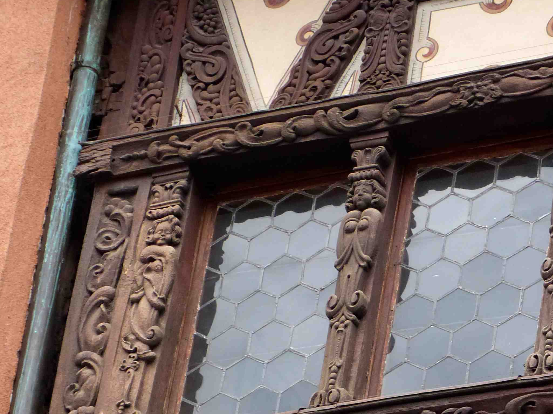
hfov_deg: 8.4
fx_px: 3738
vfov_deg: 6.3
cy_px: 388
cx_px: 522
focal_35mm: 234
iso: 250
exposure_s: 1/250
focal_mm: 21.6
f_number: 4
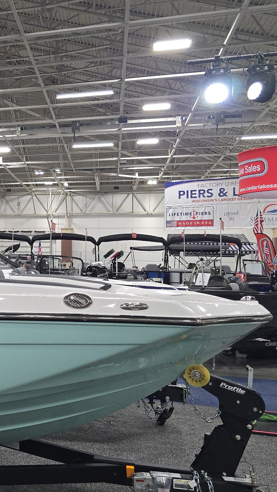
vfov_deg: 43.7
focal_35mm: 47
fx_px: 614
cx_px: -133
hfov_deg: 21.5
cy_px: 238
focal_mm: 6.3
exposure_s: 1/120
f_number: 1.7
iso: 250
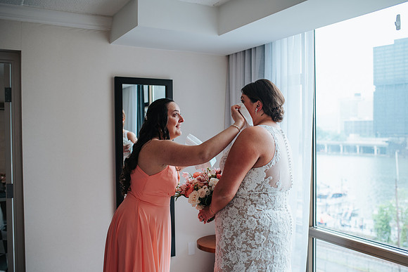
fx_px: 397
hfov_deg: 54.4
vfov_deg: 37.9
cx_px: 204
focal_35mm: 35
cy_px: 136
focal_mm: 35
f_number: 3.2
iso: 360
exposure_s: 1/200
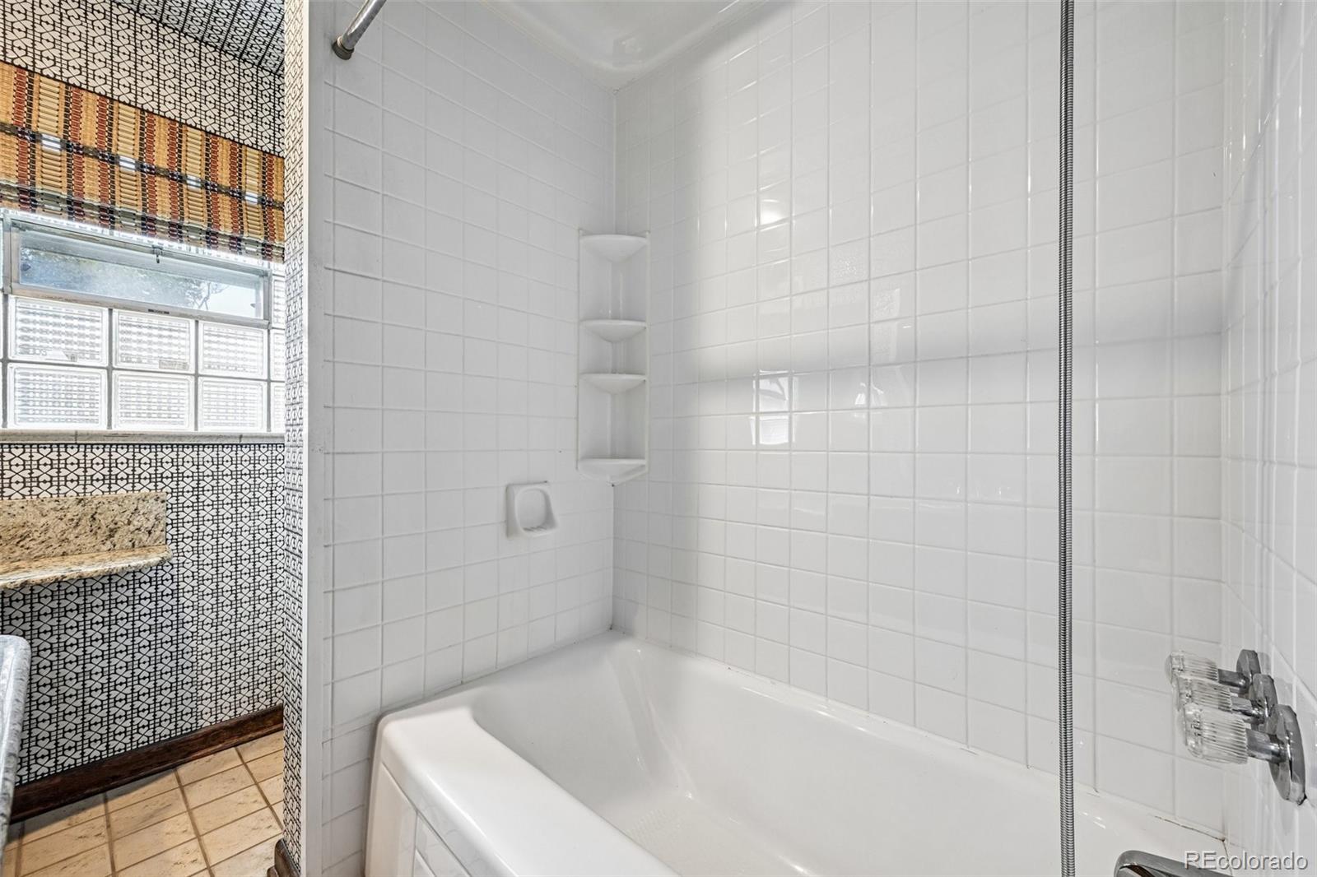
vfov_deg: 81.2
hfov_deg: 104.3
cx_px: 658
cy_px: 438
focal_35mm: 14
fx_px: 512
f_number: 11
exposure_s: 1/3.33
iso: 400
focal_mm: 14
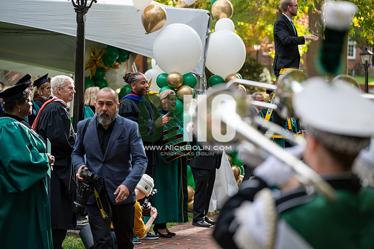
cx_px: 187
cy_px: 124
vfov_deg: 13.5
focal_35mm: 101
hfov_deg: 20.2
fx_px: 1049
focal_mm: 101
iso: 160
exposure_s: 1/500
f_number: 2.8
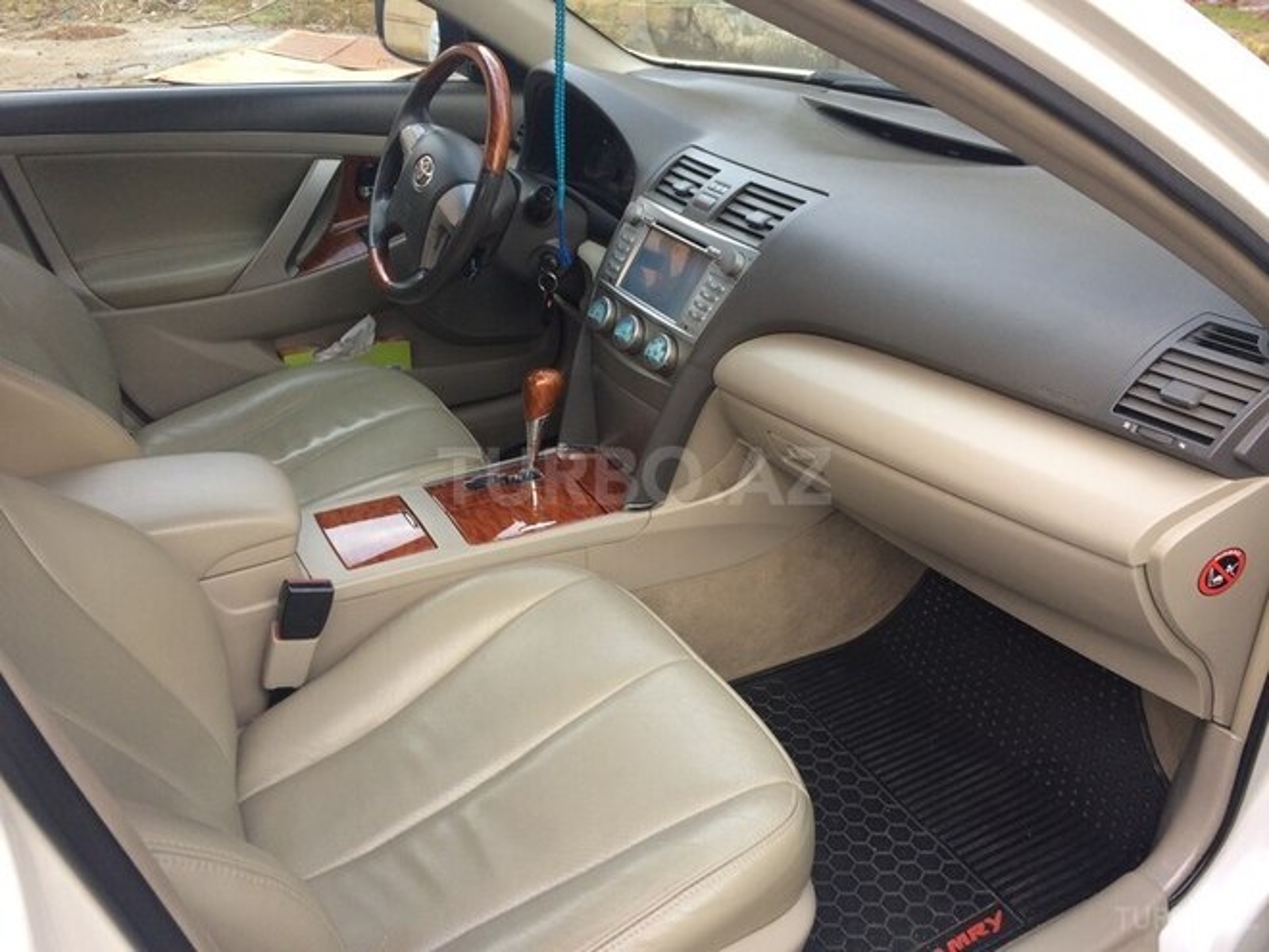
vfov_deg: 48.2
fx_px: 1063
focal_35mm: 29
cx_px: 634
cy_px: 476
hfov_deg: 61.7
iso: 50
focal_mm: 4.15
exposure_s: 1/100
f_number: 2.2
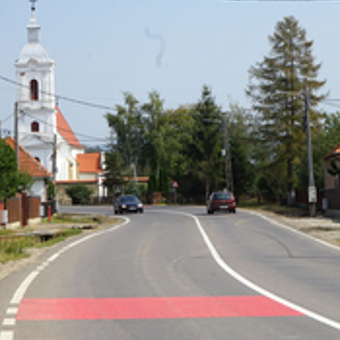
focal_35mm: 134
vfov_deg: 13.0
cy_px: 145
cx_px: 246
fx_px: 1489
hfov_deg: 13.0
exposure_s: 1/160
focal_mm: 70
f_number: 11
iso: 100
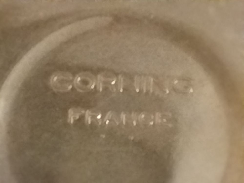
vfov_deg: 6.2
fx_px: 1685
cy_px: 92
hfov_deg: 8.3
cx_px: 122
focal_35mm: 239
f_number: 1.7
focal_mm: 5.31
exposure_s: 1/17
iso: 3200
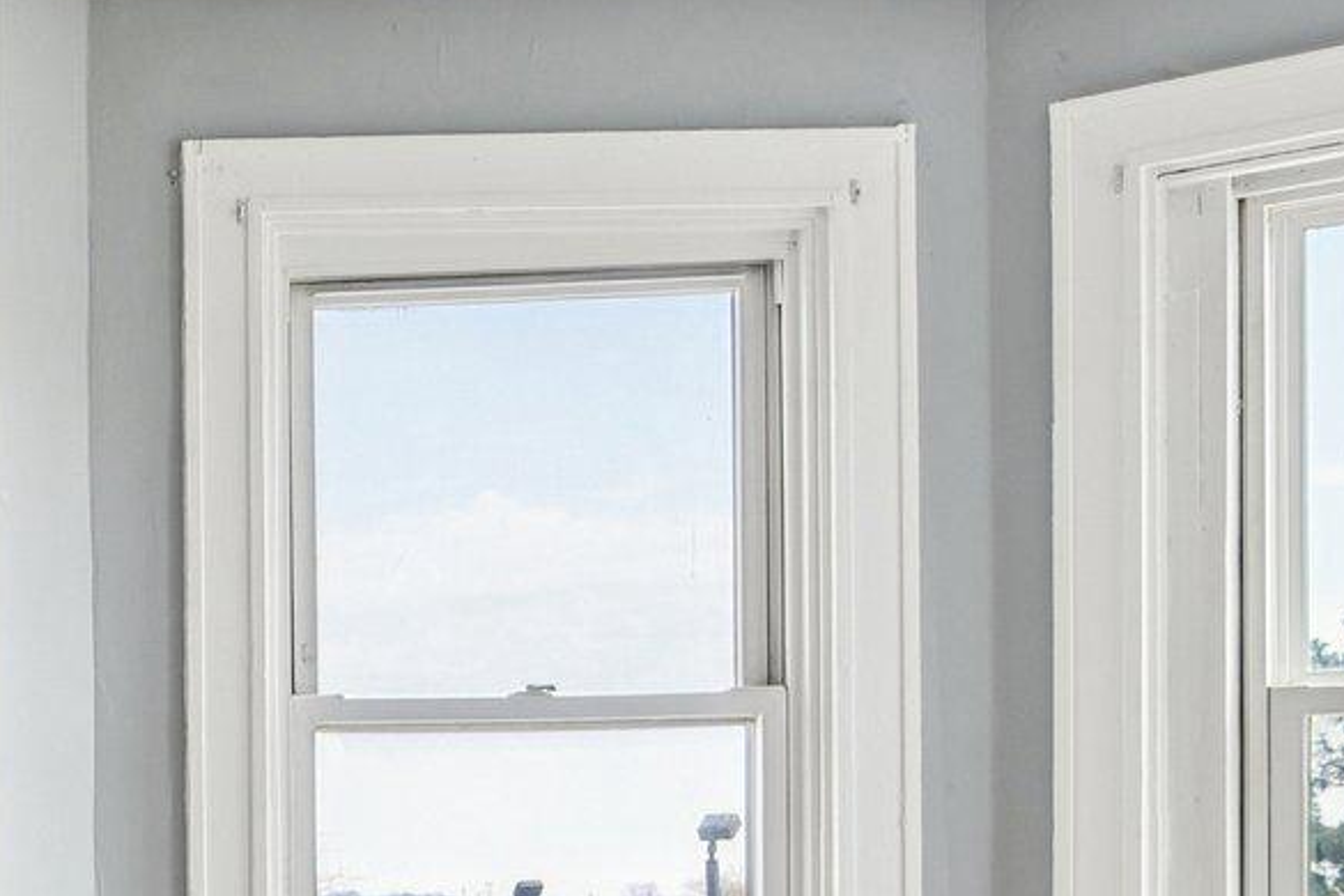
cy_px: 886
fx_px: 2613
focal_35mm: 70
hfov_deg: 21.4
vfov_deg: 18.9
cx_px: -942
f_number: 8
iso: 400
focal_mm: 20
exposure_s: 1/80
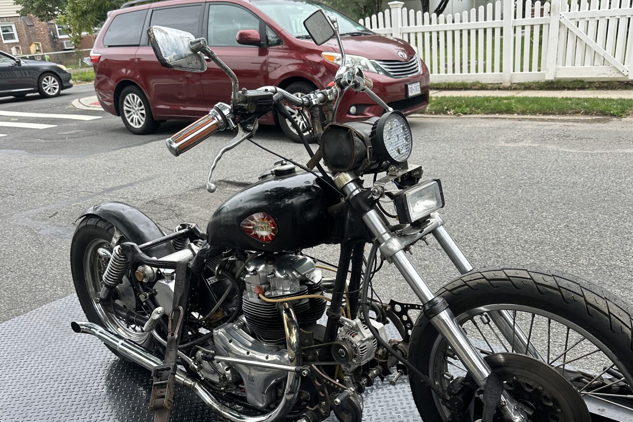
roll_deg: +5.4
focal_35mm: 34
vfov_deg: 38.4
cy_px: 284
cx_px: 319
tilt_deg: -23.8
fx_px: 598
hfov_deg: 55.8
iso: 80
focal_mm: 6.86
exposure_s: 1/327
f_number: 1.78
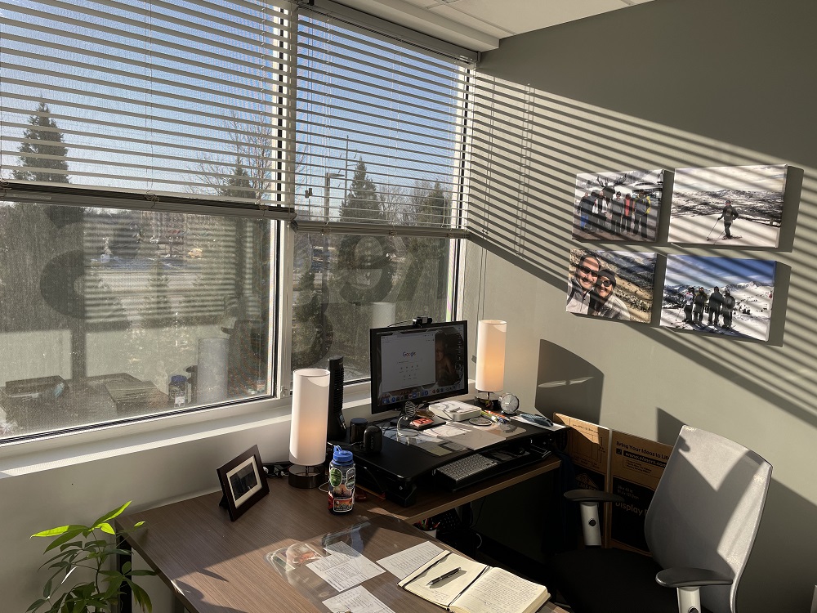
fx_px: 614
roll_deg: -2.1
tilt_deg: -6.4
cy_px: 306
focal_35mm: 26
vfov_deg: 53.1
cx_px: 408
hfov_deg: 67.3
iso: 32
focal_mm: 4.2
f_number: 1.6
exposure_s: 1/264
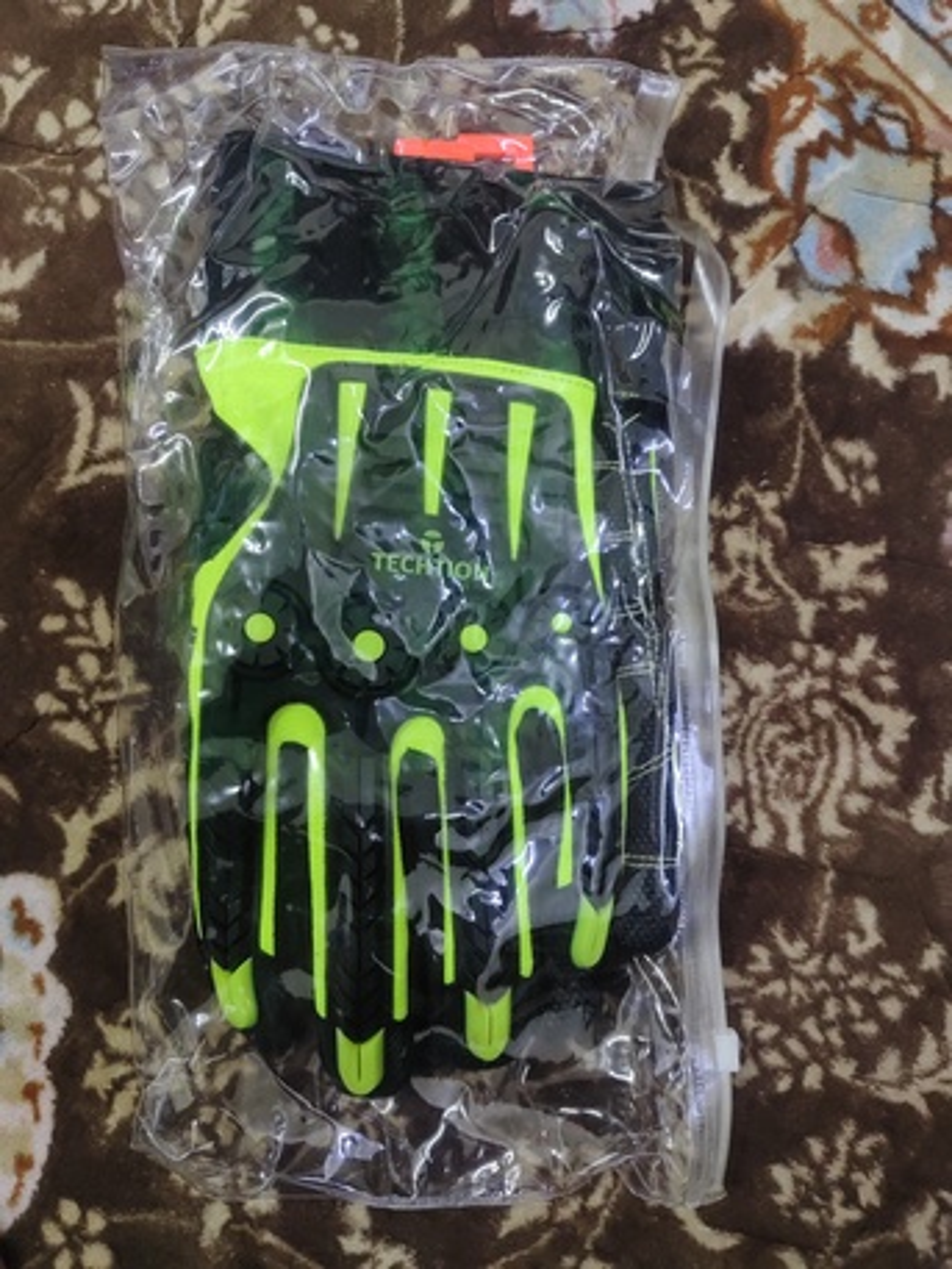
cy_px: 634
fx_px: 843
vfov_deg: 73.9
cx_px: 476
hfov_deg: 58.9
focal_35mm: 23
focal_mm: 5.56
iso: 978
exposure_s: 1/50
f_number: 1.88
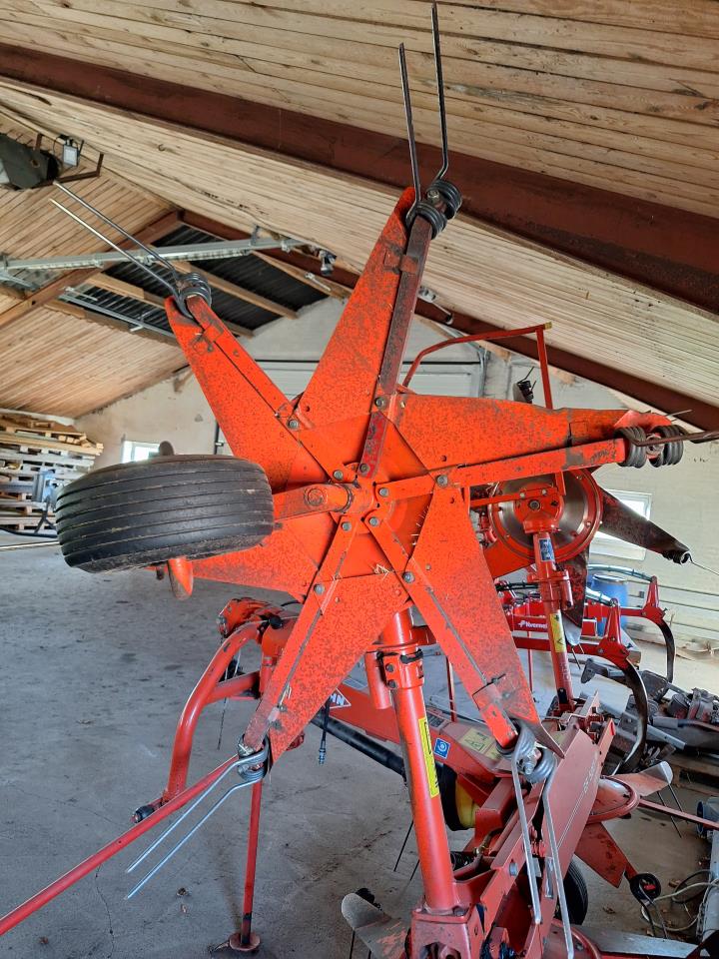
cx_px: 360
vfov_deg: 73.9
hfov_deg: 58.9
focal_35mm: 23
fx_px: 637
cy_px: 480
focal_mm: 5.54
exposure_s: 1/40
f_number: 1.8
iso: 200
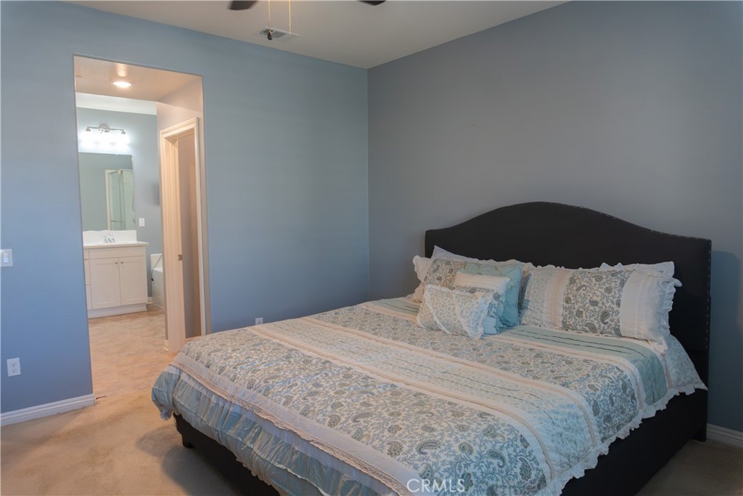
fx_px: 495
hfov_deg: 73.7
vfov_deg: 53.1
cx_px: 372
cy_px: 248
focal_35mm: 24
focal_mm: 16
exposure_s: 1/160
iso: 2500
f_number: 5
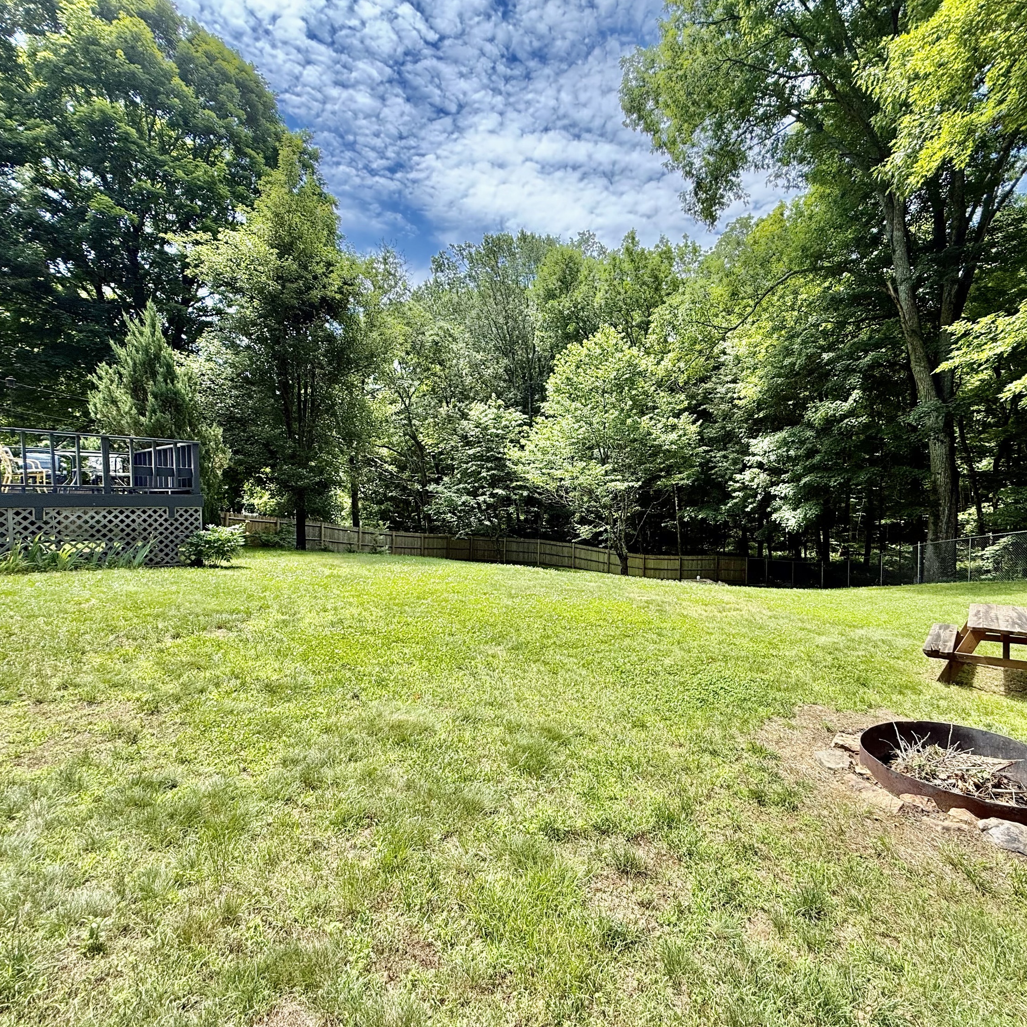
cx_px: 601
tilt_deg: -2.4
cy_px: 525
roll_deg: -0.1
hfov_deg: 83.2
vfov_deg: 84.0
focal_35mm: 17
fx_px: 571
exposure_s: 1/386
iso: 50
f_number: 2.2
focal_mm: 2.22
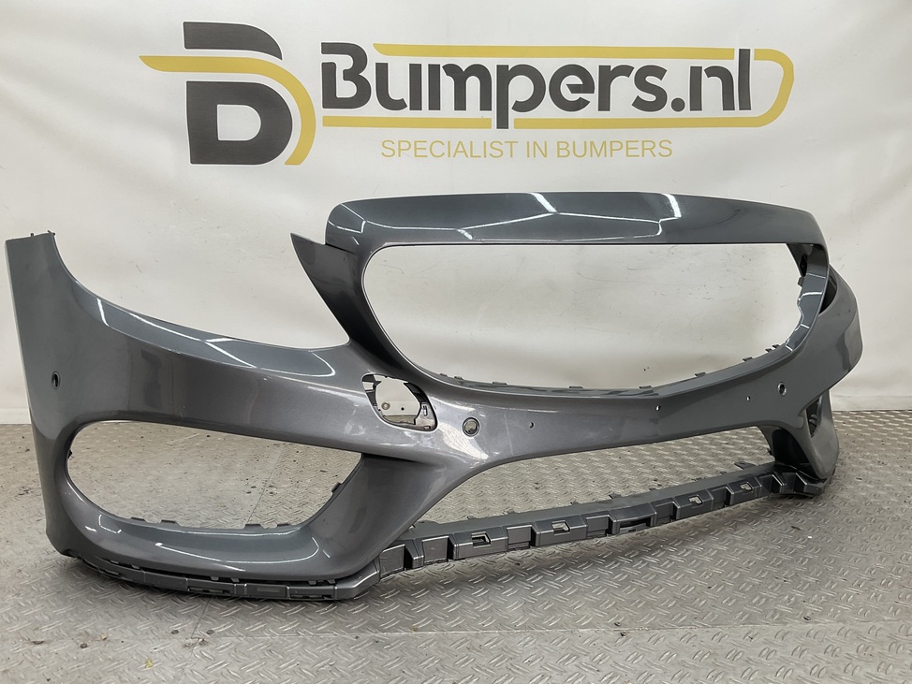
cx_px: 442
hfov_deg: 59.9
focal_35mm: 30
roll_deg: +0.9
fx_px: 791
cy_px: 342
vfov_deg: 46.8
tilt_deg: -9.3
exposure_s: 1/120
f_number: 1.8
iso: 16
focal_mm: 3
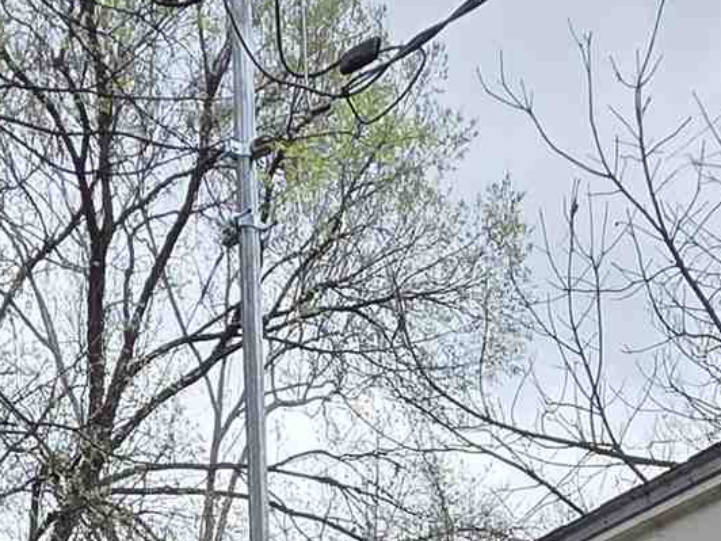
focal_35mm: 75
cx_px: 459
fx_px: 1562
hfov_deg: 25.9
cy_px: 1135
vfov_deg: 15.2
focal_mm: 2.2
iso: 40
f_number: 1.9
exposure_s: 1/834
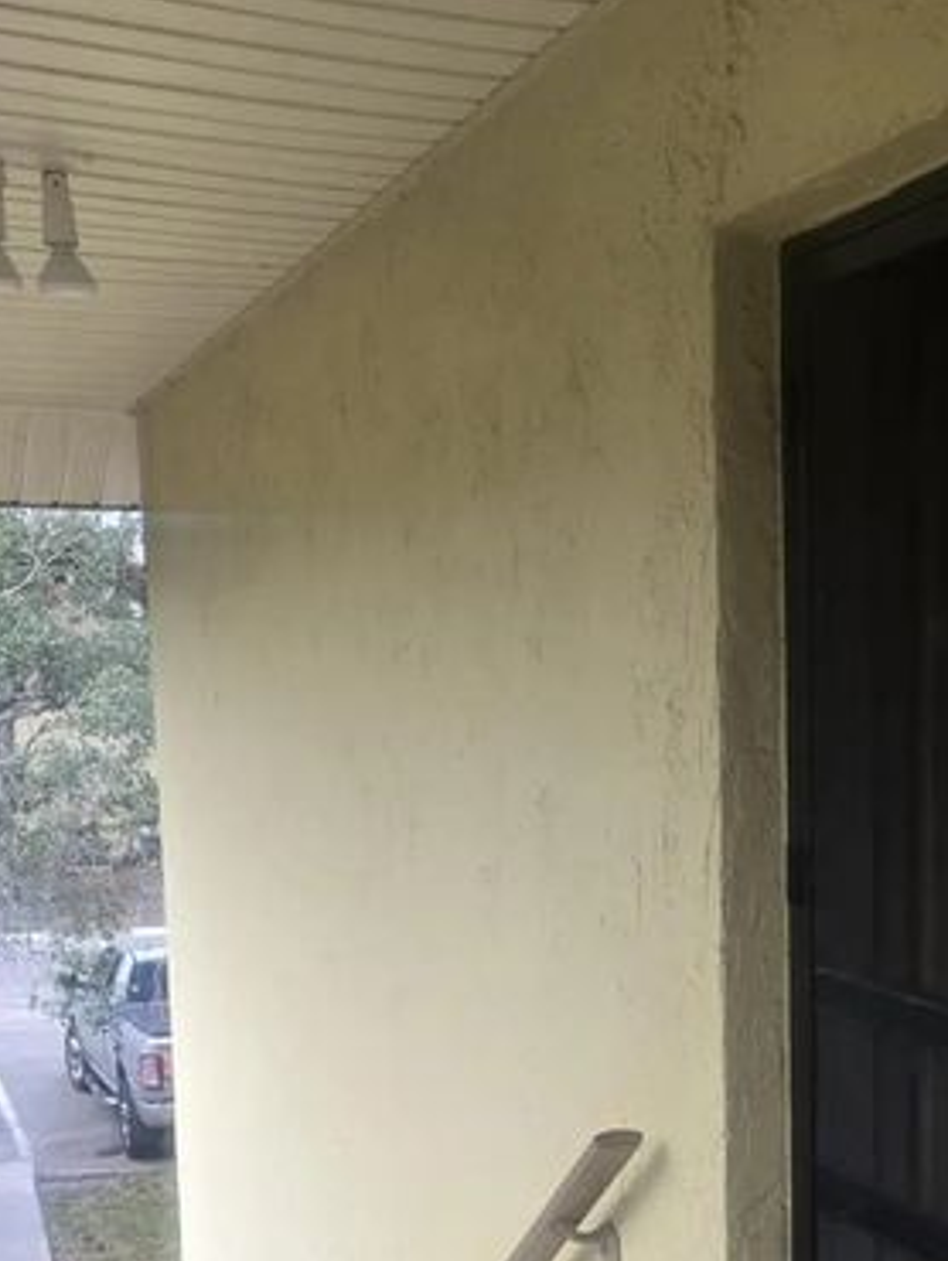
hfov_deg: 26.1
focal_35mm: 53
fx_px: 1933
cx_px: 955
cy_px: 1000
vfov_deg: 35.1
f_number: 1.7
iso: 20
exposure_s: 1/180
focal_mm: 6.3
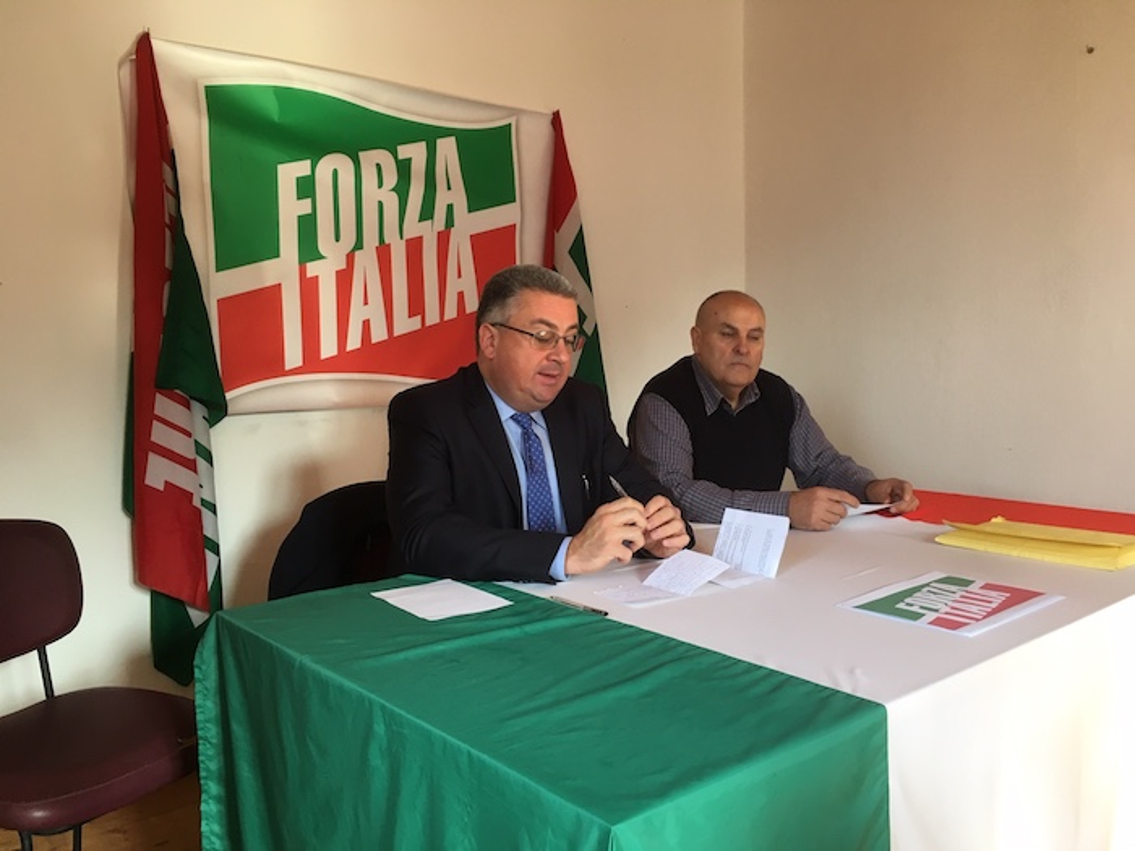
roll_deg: +0.8
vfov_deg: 48.2
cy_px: 426
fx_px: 951
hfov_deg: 61.7
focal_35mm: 29
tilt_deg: -3.5
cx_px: 568
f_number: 2.2
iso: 50
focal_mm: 4.15
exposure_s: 1/33
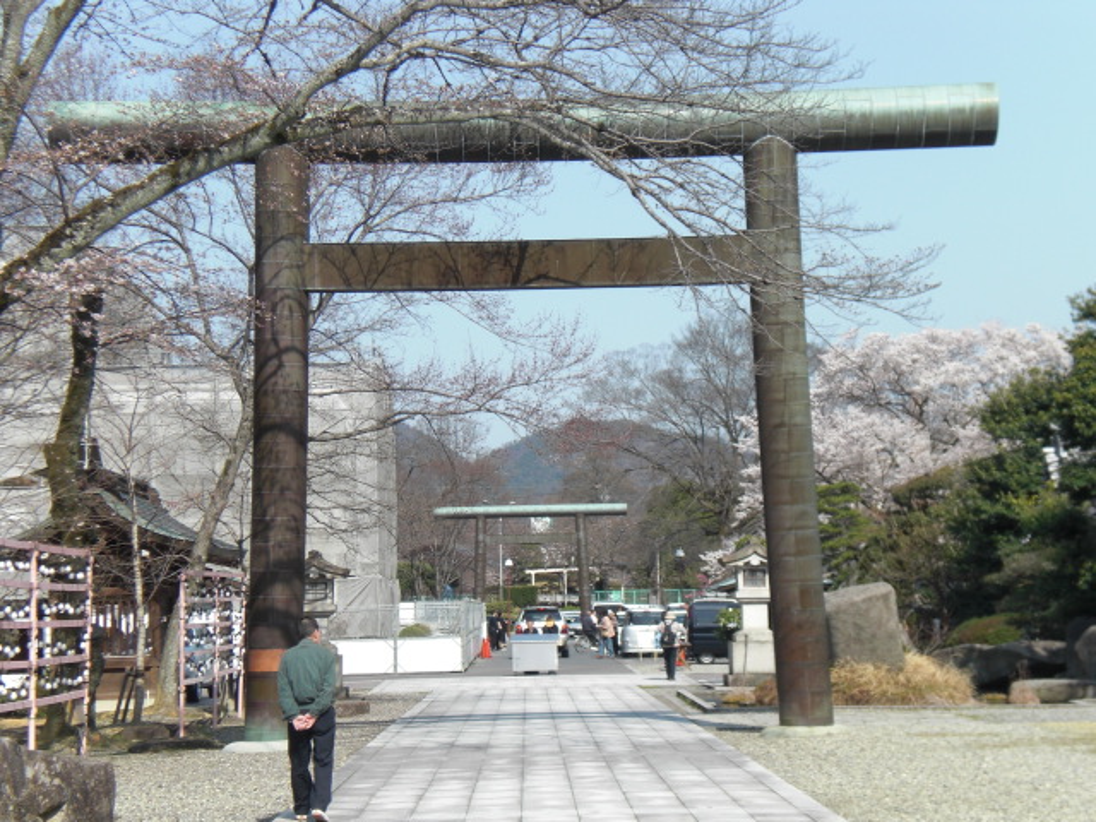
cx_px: 548
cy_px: 411
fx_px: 2755
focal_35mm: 87
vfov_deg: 17.0
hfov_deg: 22.5
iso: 64
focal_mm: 14.49
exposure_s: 1/320
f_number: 5
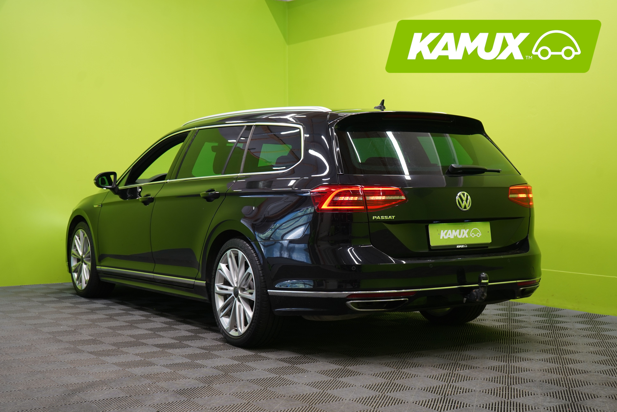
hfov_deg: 38.9
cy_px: 206
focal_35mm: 51
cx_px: 308
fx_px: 874
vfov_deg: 26.5
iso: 400
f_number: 5
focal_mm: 51
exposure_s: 1/30
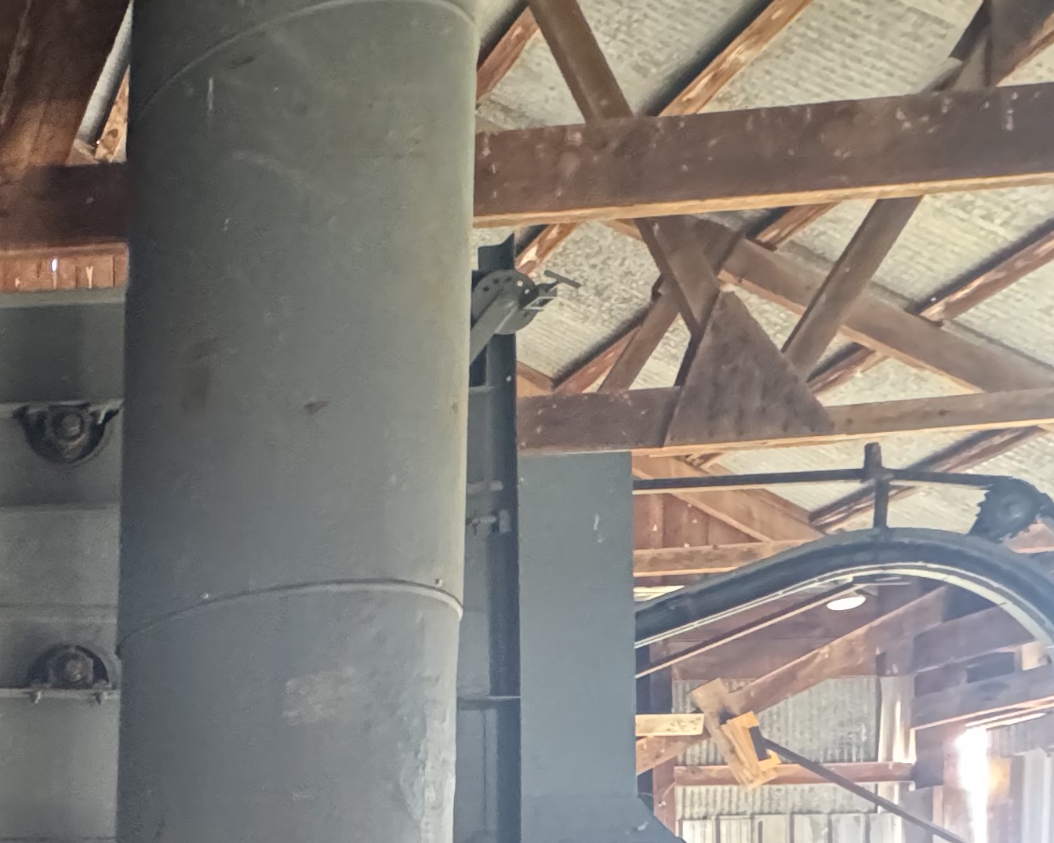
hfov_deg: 29.7
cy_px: 1026
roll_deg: -0.7
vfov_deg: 30.6
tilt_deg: +1.7
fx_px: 1279
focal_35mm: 41
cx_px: -474
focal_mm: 2.22
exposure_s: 1/60
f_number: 2.2
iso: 800
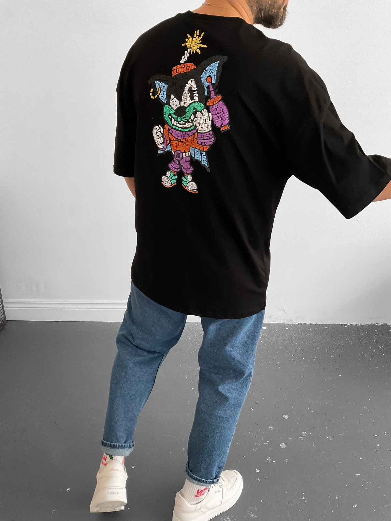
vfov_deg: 61.7
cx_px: 196
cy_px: 260
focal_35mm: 29
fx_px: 437
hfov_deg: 48.2
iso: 160
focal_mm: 3
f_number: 1.8
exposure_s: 1/60
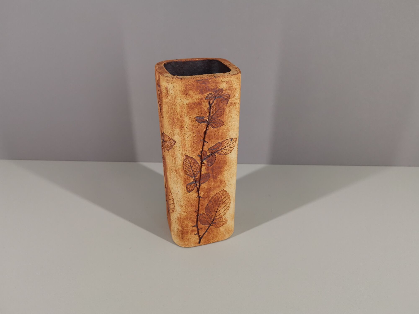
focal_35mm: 27
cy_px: 157
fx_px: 327
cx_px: 210
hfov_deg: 65.3
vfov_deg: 51.4
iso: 125
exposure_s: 1/120
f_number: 1.8
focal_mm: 5.58
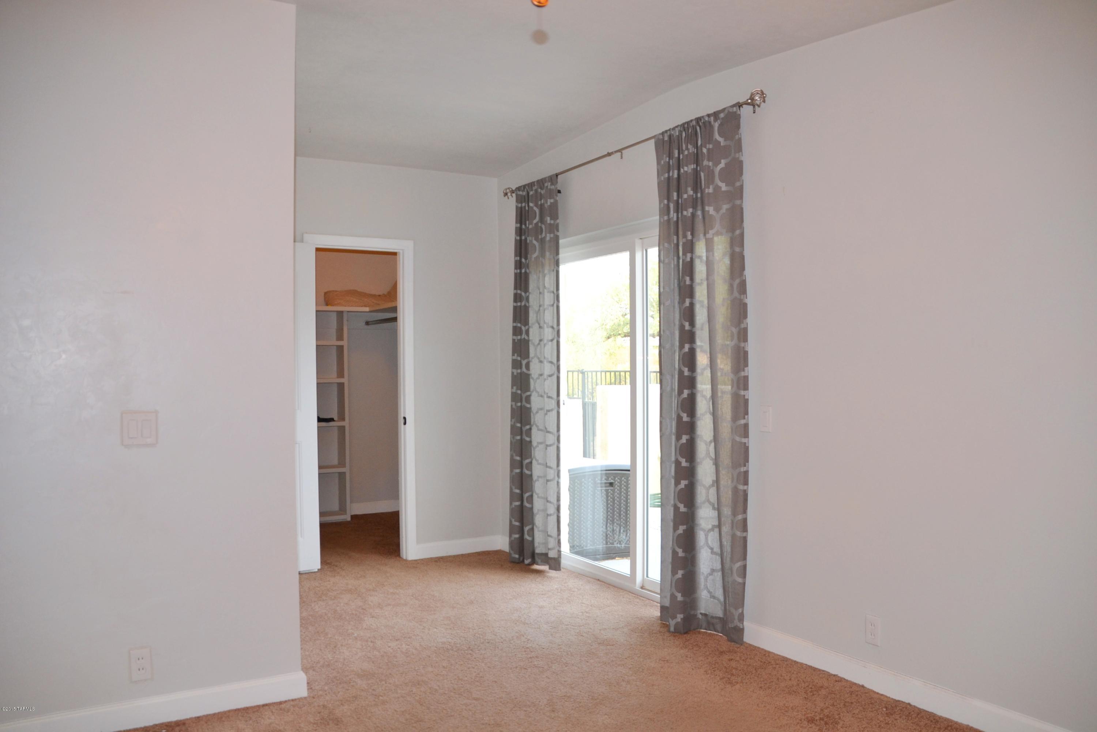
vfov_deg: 47.9
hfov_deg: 67.4
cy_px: 366
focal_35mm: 27
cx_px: 548
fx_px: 823
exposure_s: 1/125
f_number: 4
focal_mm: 18
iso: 400
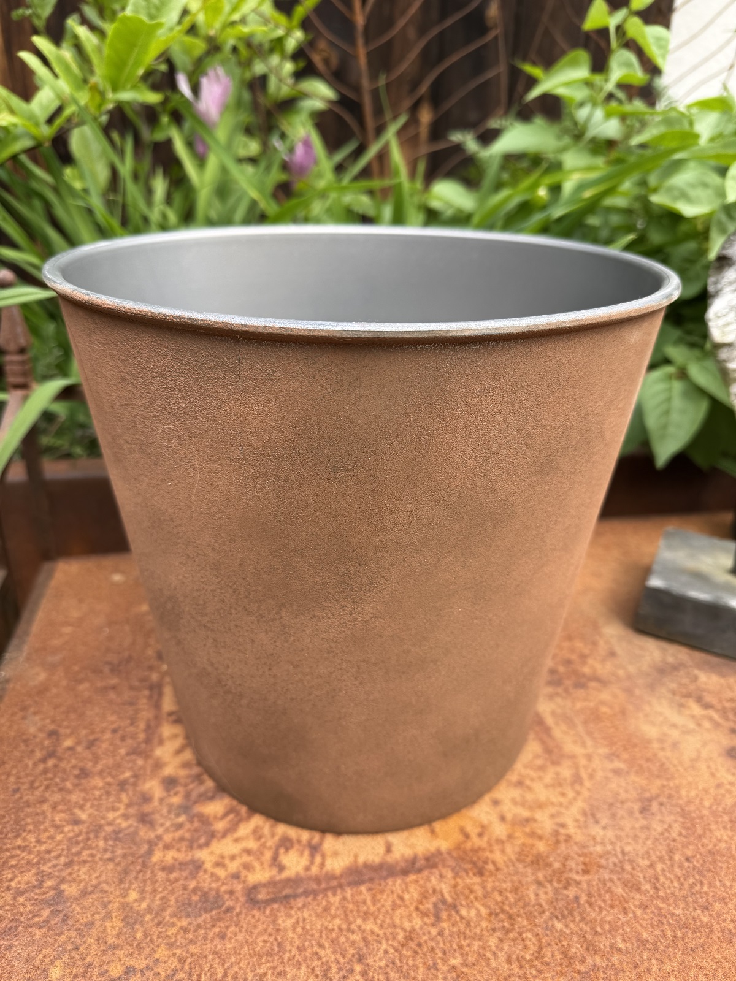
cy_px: 490
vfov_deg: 71.6
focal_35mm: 24
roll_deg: -1.7
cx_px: 368
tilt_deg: -25.7
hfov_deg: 56.8
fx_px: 680
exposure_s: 1/340
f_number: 1.78
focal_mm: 6.76
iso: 80
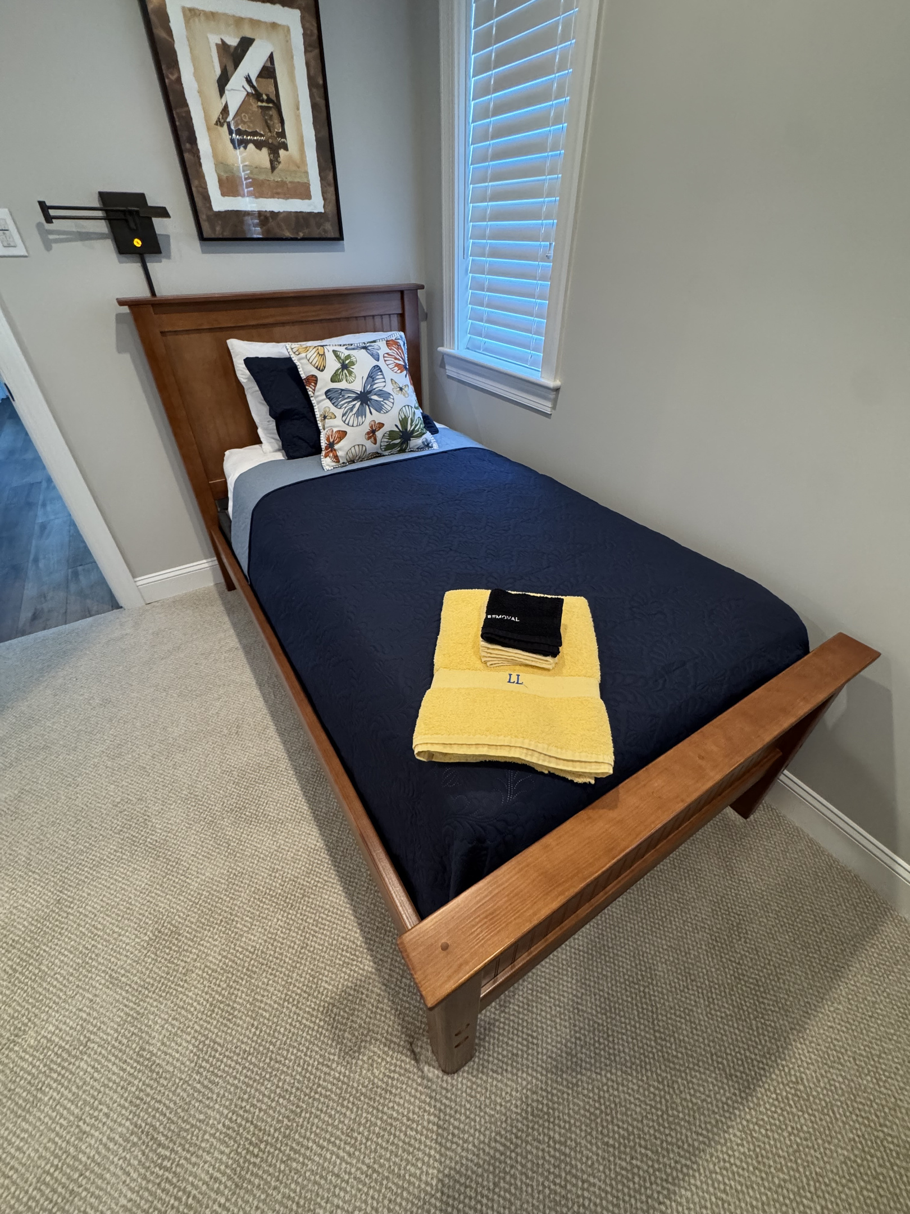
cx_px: 455
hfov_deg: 85.7
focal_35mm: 14
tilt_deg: -37.8
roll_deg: +0.8
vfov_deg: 102.1
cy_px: 607
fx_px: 491
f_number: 2.2
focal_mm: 2.22
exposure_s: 1/60
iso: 400
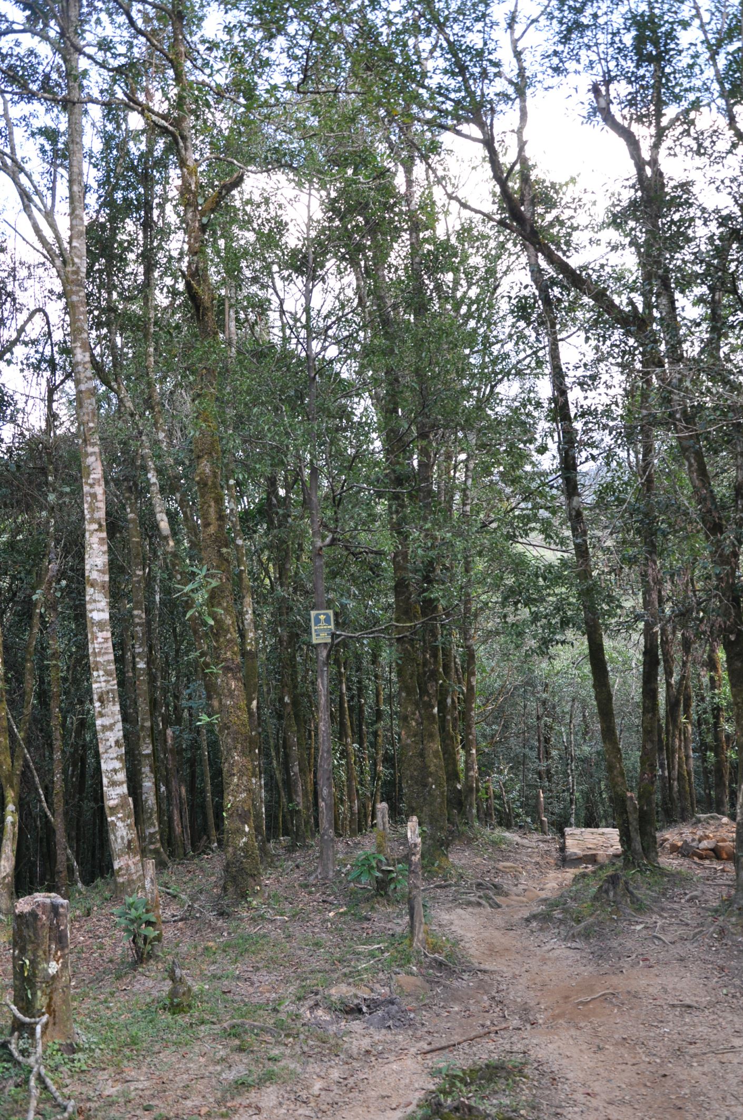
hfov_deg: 41.6
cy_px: 560
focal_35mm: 32
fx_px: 978
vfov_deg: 59.6
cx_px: 372
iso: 200
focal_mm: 21
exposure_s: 1/30
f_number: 5.6
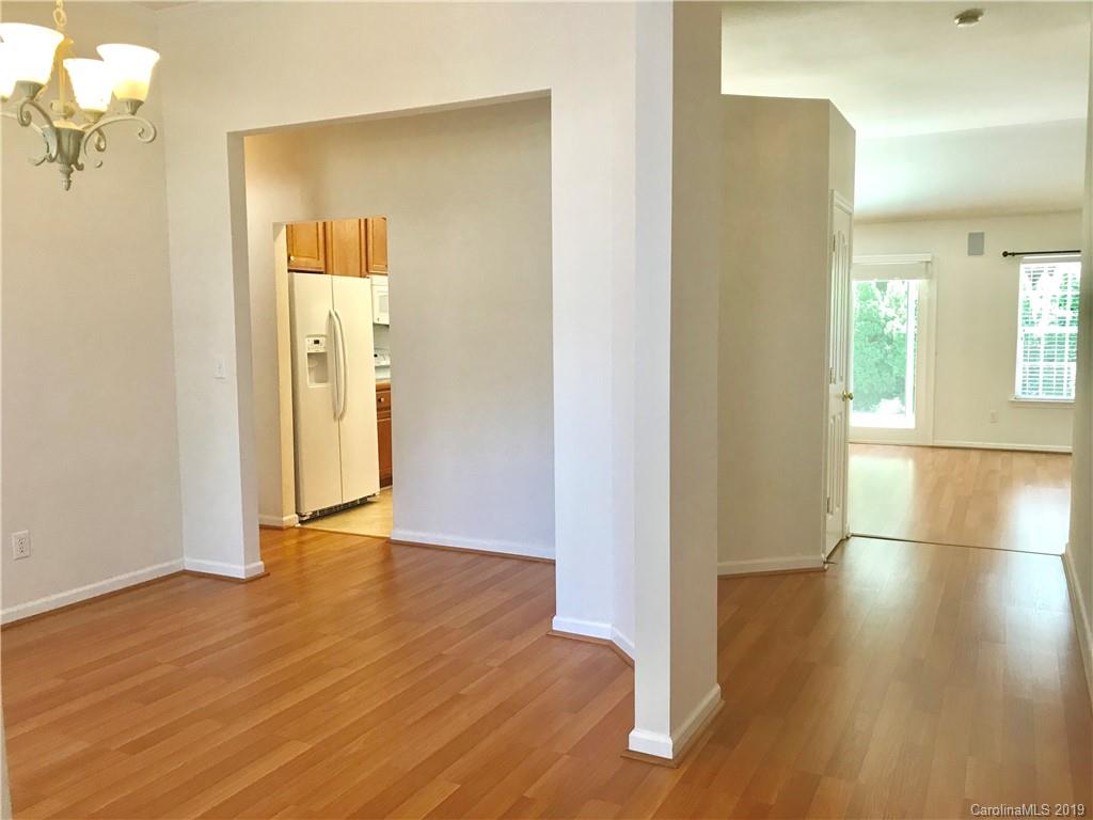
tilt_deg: -5.0
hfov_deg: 63.4
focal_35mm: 28
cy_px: 410
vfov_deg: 49.7
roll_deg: +1.0
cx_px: 546
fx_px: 884
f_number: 1.8
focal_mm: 3.99
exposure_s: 1/30
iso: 25
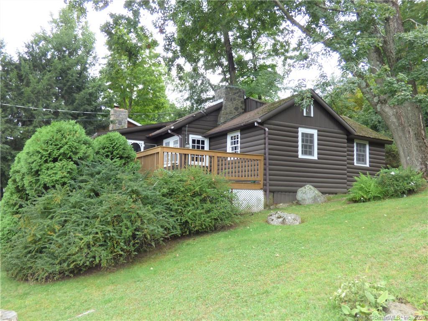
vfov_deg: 46.8
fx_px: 371
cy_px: 160
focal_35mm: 30
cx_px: 214
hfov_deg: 60.0
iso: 100
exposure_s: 1/60
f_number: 3.3
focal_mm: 5.29
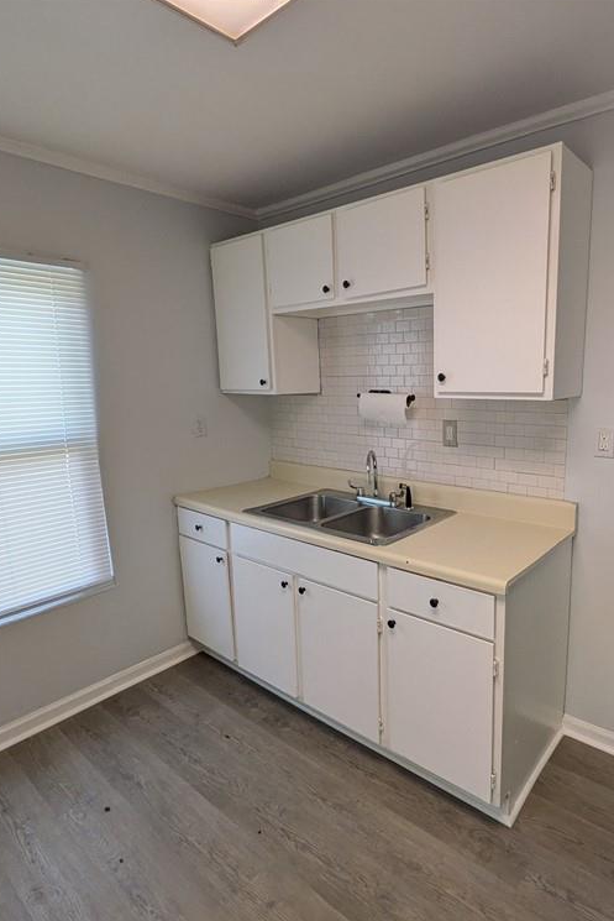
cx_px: 396
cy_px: 467
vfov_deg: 84.0
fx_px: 511
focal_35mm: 20
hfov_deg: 60.8
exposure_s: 1/120
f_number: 2.2
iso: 152
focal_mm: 1.83
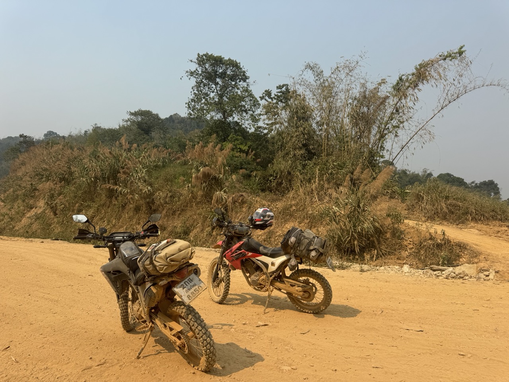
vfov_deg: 56.8
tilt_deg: +2.1
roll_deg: -0.7
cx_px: 254
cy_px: 191
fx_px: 353
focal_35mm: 24
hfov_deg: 71.6
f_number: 1.78
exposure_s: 1/5348
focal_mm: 6.76
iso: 80
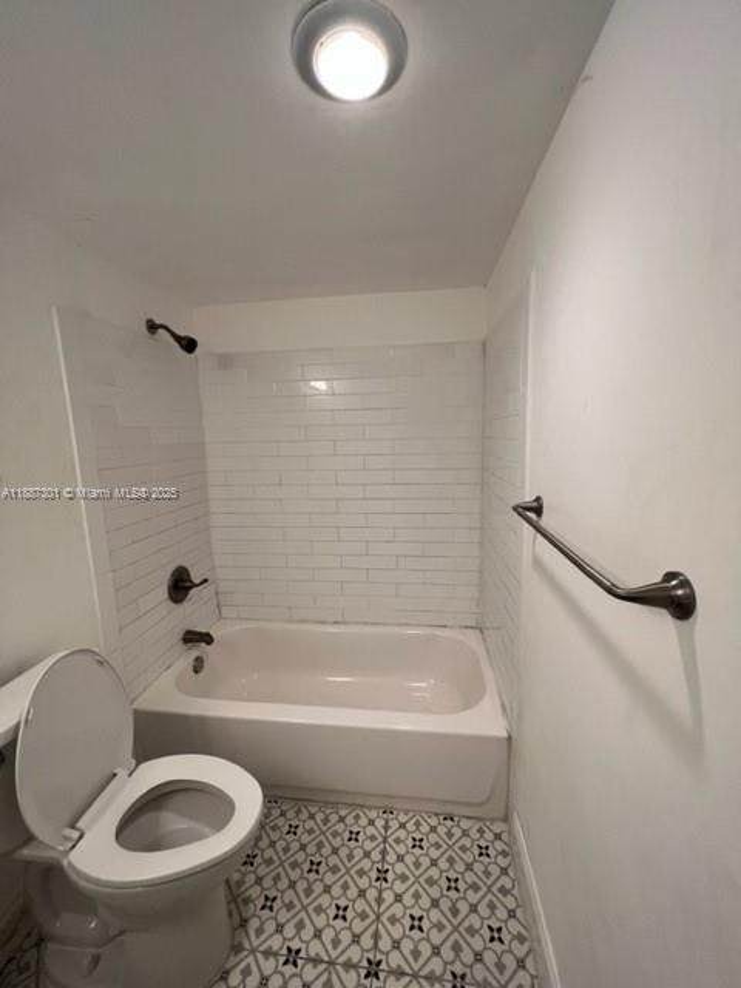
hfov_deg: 89.9
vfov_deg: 106.2
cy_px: 494
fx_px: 371
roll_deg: +1.3
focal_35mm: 13
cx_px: 370
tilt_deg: -8.0
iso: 125
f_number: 1.8
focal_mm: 1.57
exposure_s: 1/120
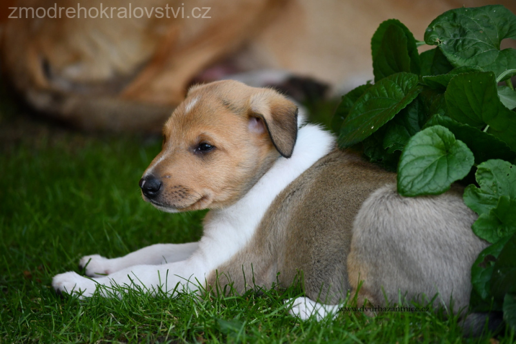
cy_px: 172
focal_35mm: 255
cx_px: 258
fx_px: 3656
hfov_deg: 8.1
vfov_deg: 5.4
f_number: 5
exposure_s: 1/500
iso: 720
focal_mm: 170
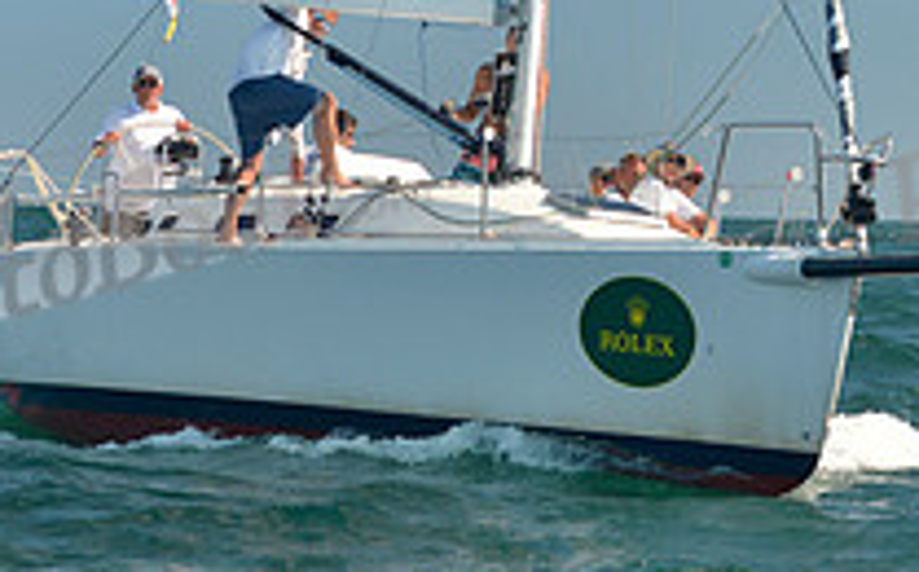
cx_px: 664
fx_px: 6028
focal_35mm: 241
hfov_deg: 8.7
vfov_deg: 5.4
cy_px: -37
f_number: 4.5
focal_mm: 85
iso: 400
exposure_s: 1/1250
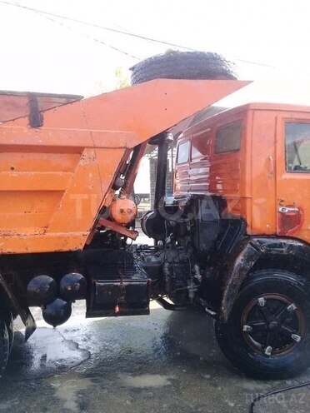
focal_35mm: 31
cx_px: 155
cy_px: 206
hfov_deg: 45.4
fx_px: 370
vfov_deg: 58.4
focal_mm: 3.3
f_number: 2.2
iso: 50
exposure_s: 1/266
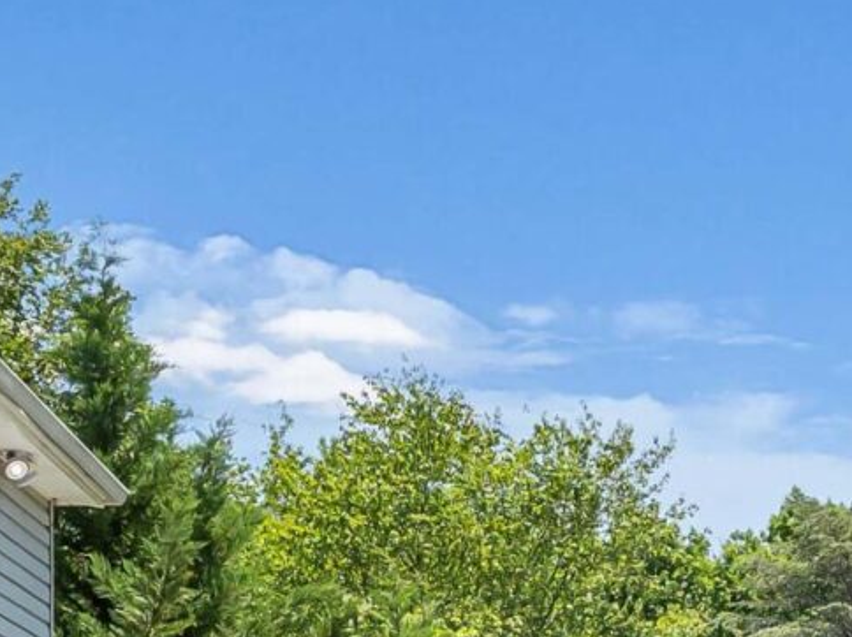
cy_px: 1002
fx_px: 3123
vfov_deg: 11.1
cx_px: 687
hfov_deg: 15.4
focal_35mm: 127
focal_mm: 12.29
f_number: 2.8
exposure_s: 1/1600
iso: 100
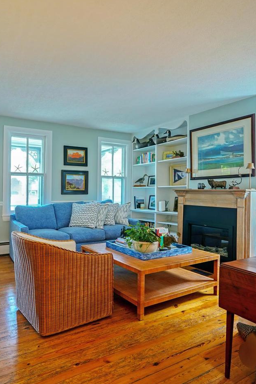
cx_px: 99
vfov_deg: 76.1
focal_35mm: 23
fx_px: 245
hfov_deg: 54.6
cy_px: 192
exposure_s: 1/30
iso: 500
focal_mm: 10
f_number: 2.8
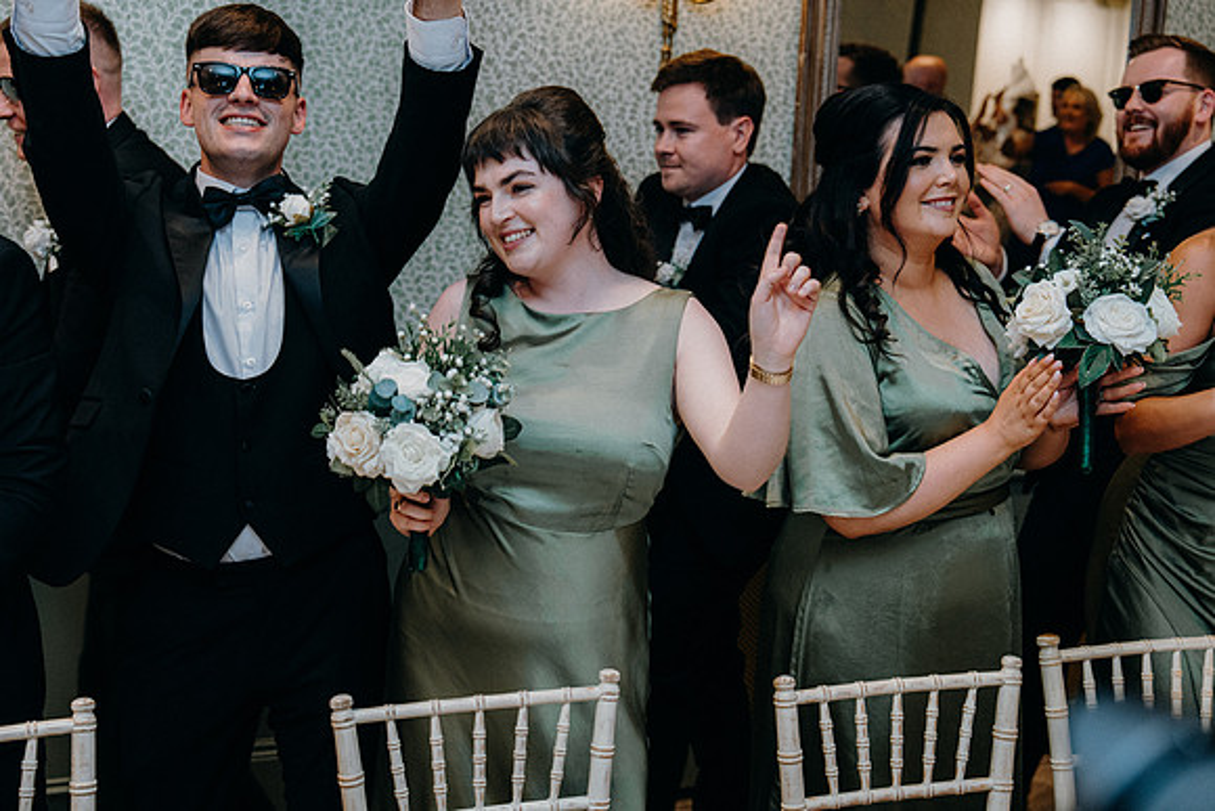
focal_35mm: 46
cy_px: 406
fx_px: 1553
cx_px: 608
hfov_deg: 42.7
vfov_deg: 29.3
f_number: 3.5
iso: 2500
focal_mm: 46
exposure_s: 1/160
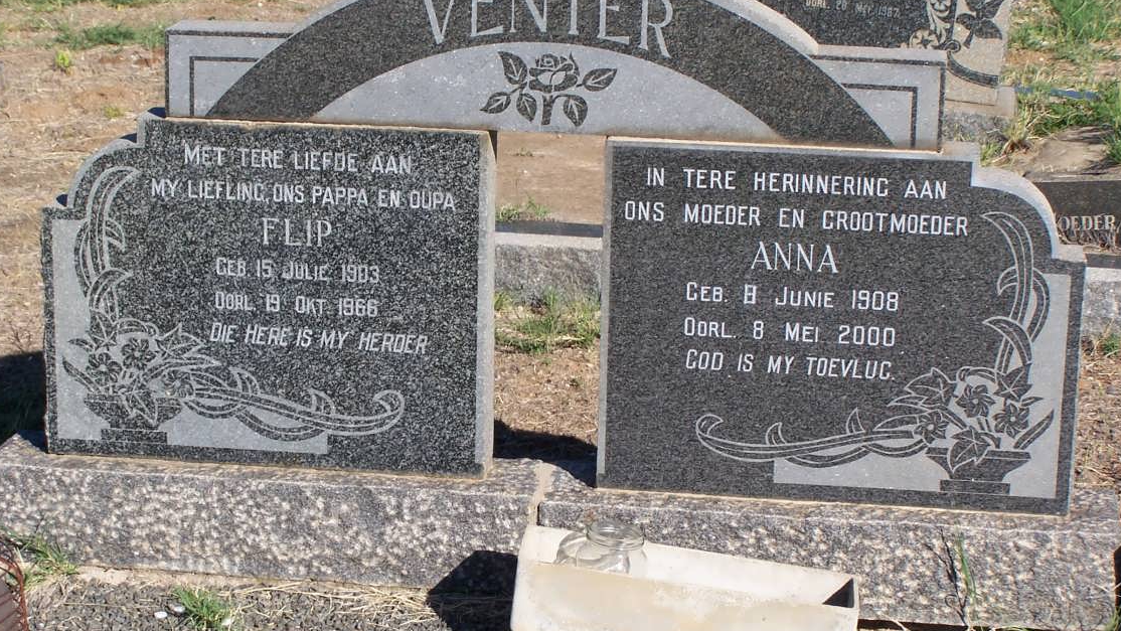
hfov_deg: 24.2
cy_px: 303
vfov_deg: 13.8
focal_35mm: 88
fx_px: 2616
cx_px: 543
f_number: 4.5
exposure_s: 1/750
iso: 80
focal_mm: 12.4
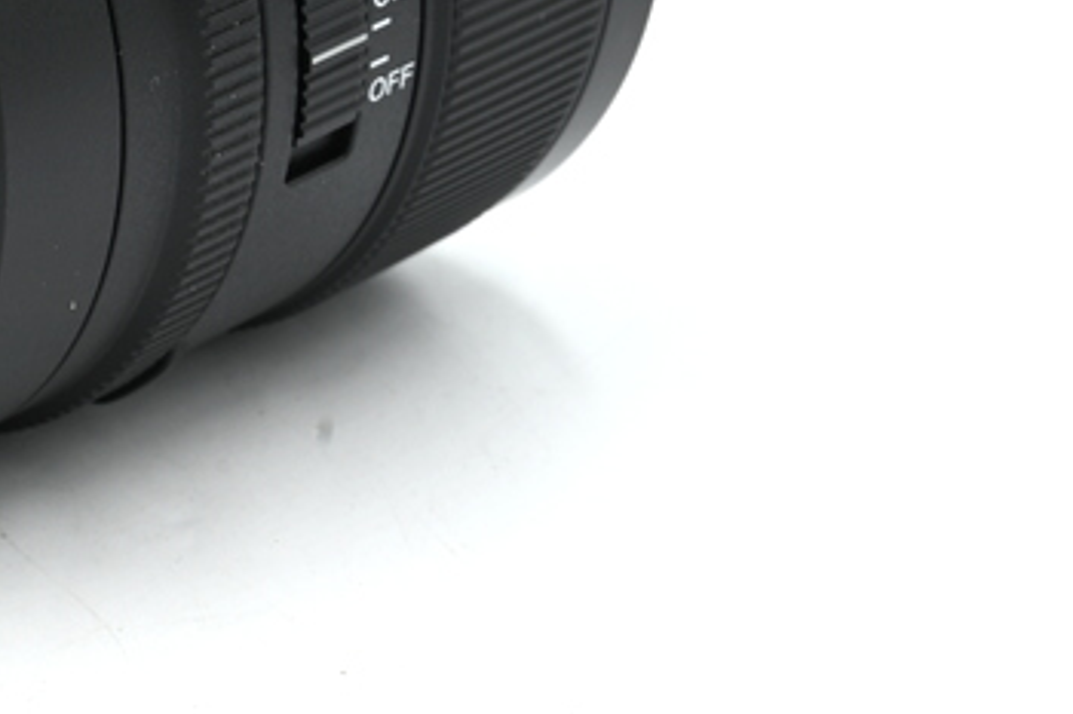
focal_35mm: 183
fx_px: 5452
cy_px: -192
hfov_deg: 11.0
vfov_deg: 7.4
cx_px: -236
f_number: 14
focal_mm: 64
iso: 100
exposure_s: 1/15
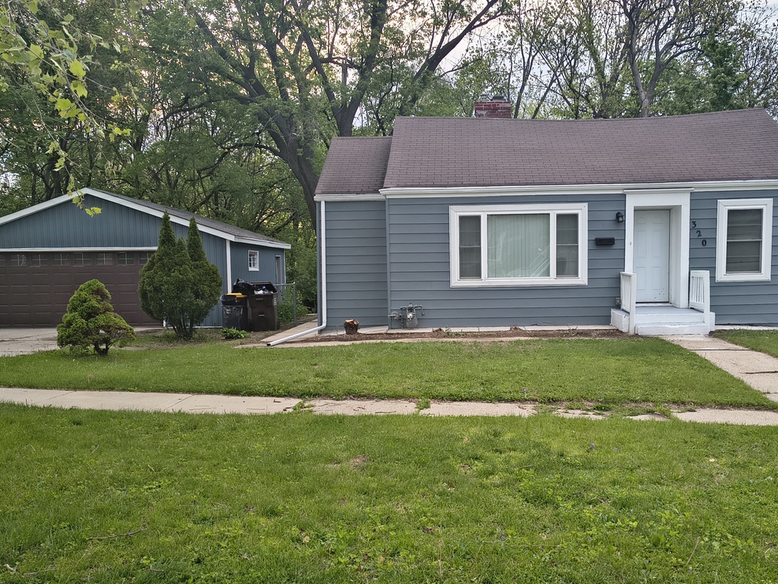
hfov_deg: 52.5
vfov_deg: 40.6
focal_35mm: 35
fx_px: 787
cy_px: 330
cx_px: 429
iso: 100
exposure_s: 1/291
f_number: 1.8
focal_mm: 5.56
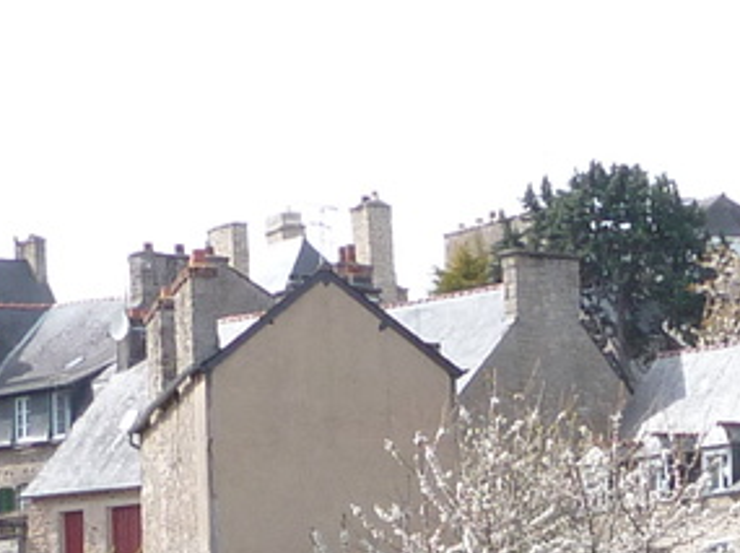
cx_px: 667
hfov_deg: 9.5
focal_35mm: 208
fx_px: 4441
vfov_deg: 6.8
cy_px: 1280
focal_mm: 6.1
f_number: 4
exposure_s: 1/320
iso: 80
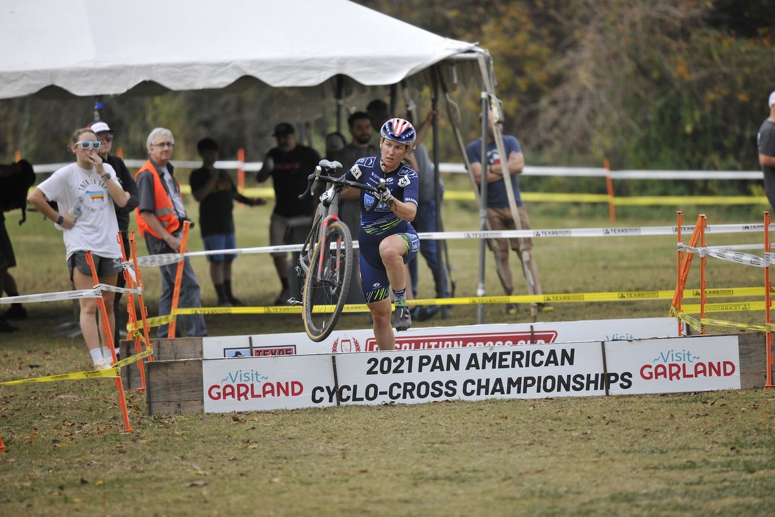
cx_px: 388
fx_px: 6458
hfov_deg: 6.9
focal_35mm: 300
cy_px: 258
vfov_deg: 4.6
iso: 800
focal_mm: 300
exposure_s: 1/2000
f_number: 4
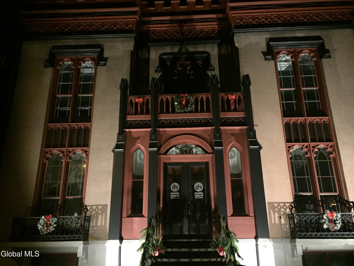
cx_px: 177
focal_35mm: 29
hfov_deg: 61.7
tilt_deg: +18.7
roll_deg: +0.9
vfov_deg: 48.2
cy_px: 133
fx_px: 297
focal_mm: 4.15
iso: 800
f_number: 2.2
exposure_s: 1/15
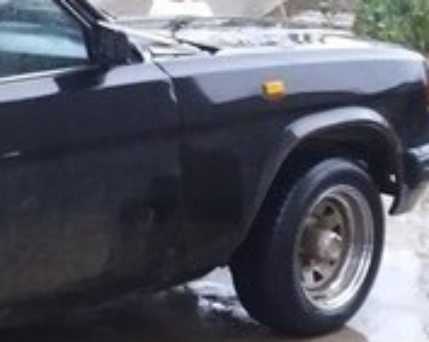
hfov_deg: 16.6
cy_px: 181
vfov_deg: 15.1
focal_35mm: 102
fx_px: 1293
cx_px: -267
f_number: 1.9
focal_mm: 3.7
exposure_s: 1/21
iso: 160
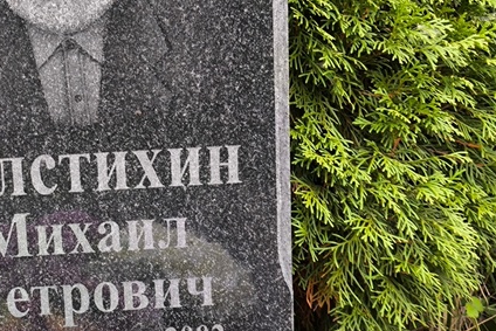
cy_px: 201
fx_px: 1351
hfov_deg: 20.6
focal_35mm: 98
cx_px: 116
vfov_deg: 14.0
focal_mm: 4.71
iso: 80
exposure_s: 1/60
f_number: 1.7
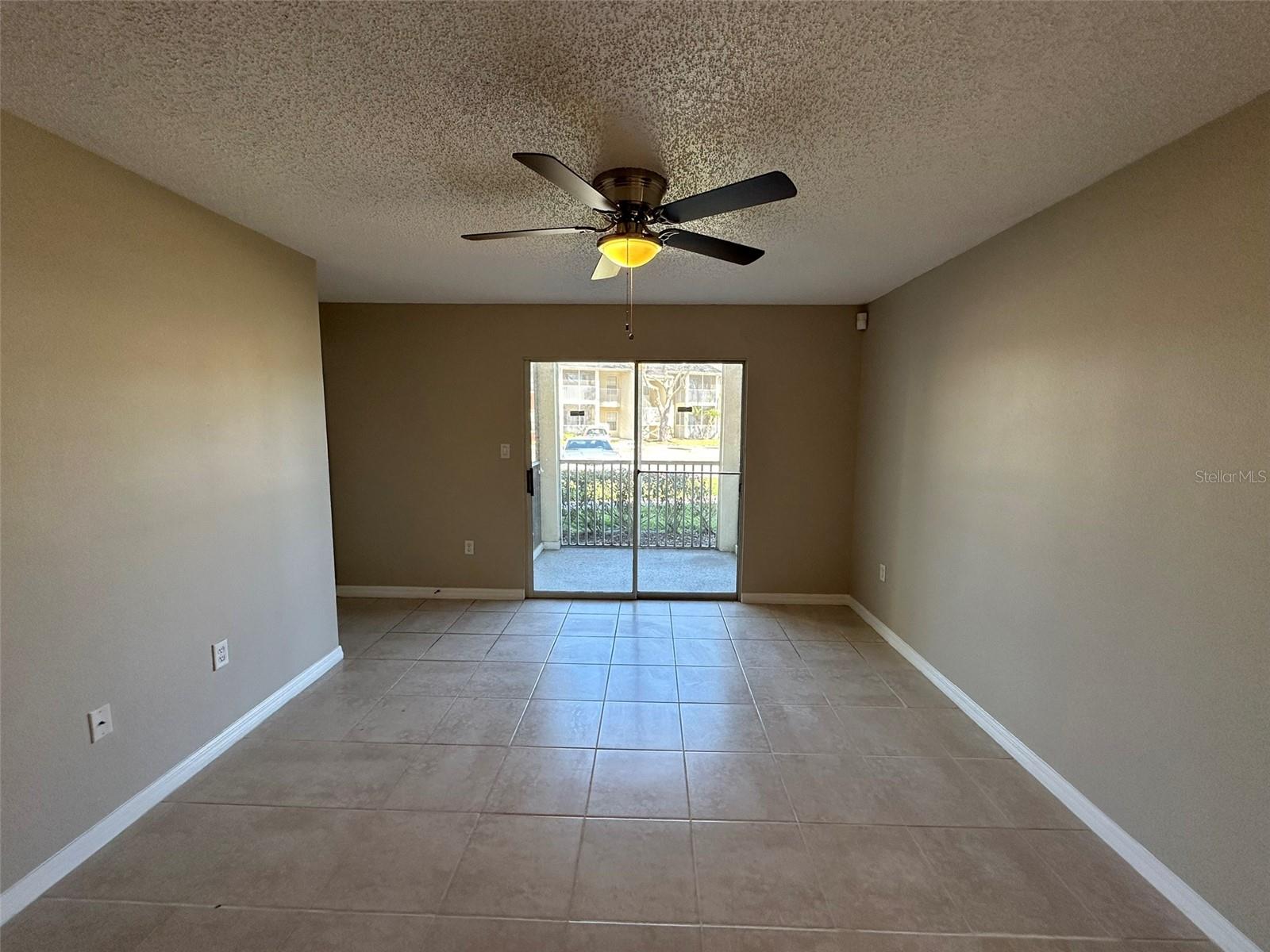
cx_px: 635
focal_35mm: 14
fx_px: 514
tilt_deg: -5.7
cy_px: 476
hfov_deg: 102.1
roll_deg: -0.3
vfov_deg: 85.7
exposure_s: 1/120
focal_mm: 2.22
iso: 125
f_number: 2.2
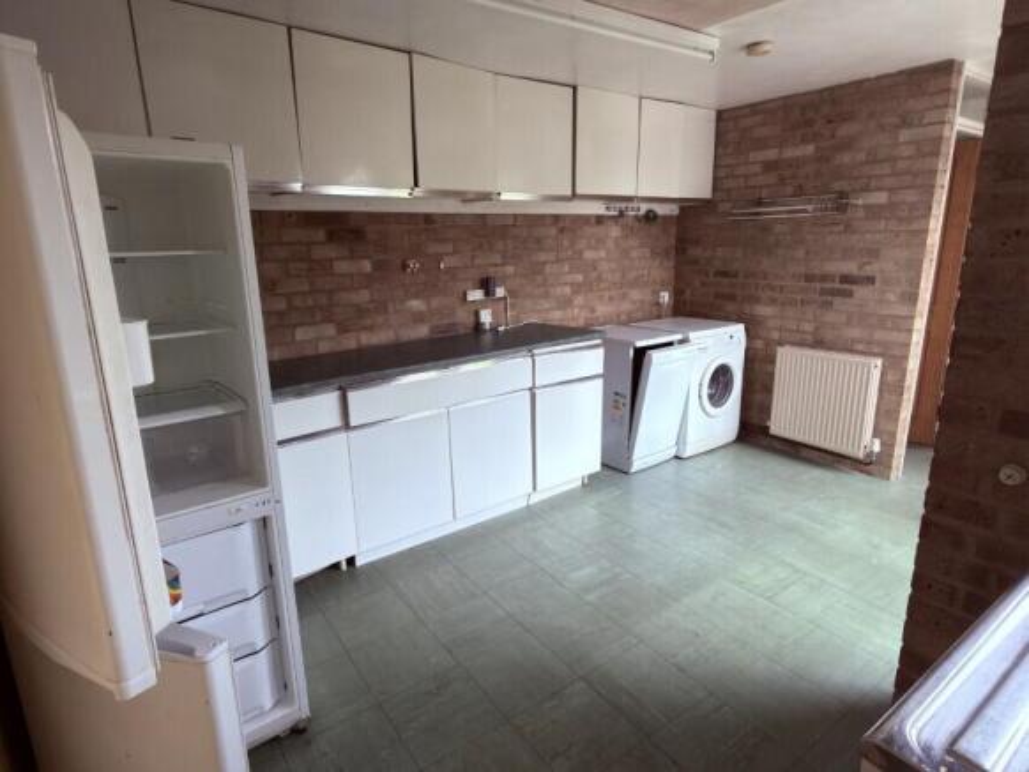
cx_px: 514
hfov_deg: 84.6
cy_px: 386
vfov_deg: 68.7
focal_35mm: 19
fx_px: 565
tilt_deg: -14.3
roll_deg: +0.8
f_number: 2.2
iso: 64
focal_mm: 2.22
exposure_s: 1/62
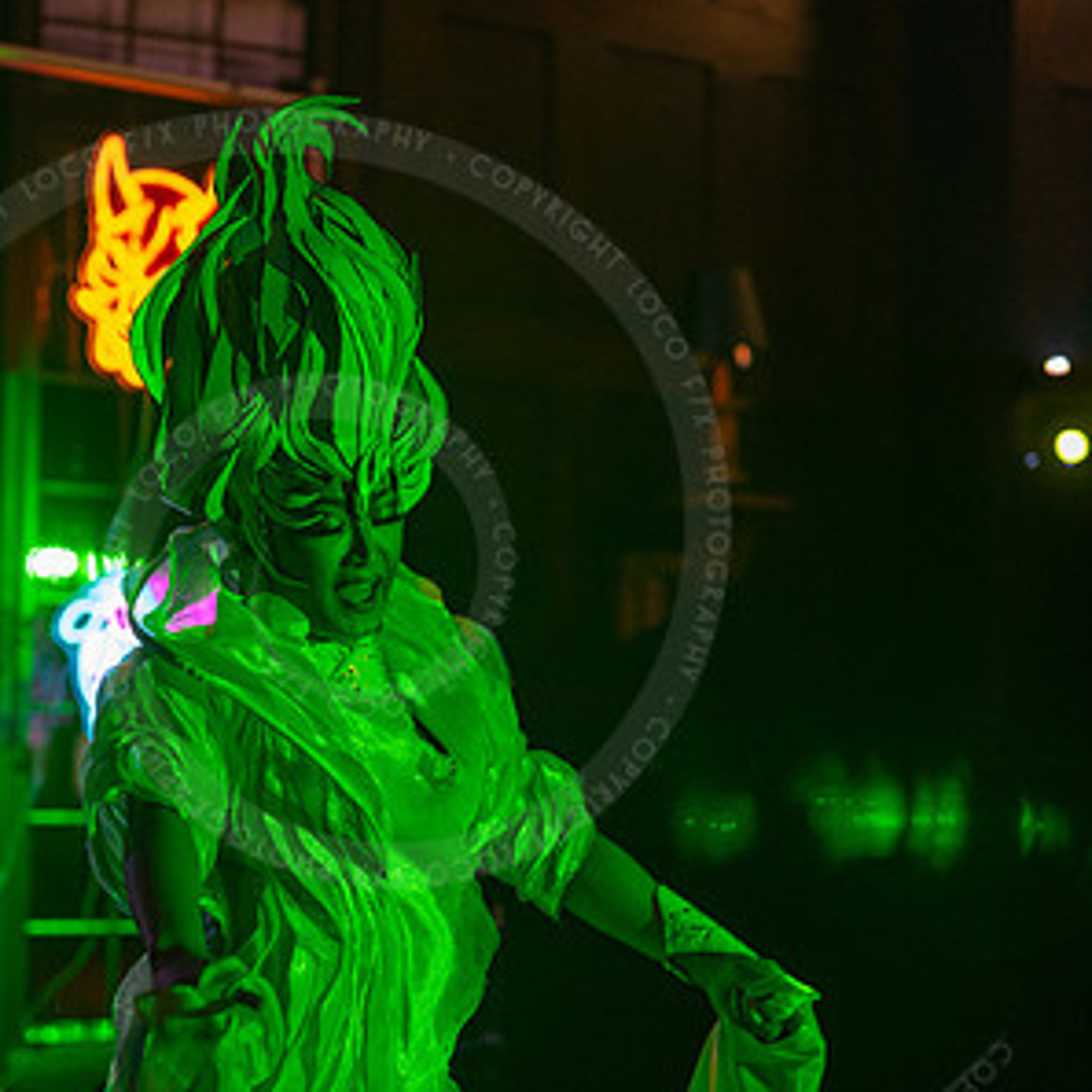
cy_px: 686
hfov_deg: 20.8
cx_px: 404
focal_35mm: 83
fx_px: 2962
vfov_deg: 20.8
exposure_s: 1/400
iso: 800
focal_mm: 50
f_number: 1.4
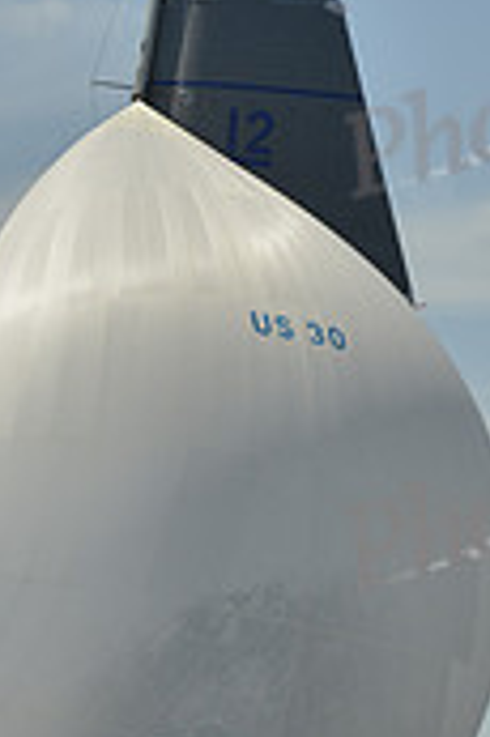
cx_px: 126
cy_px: 763
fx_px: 6178
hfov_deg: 4.5
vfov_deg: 6.8
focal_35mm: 302
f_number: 9
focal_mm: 90
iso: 280
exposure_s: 1/1600
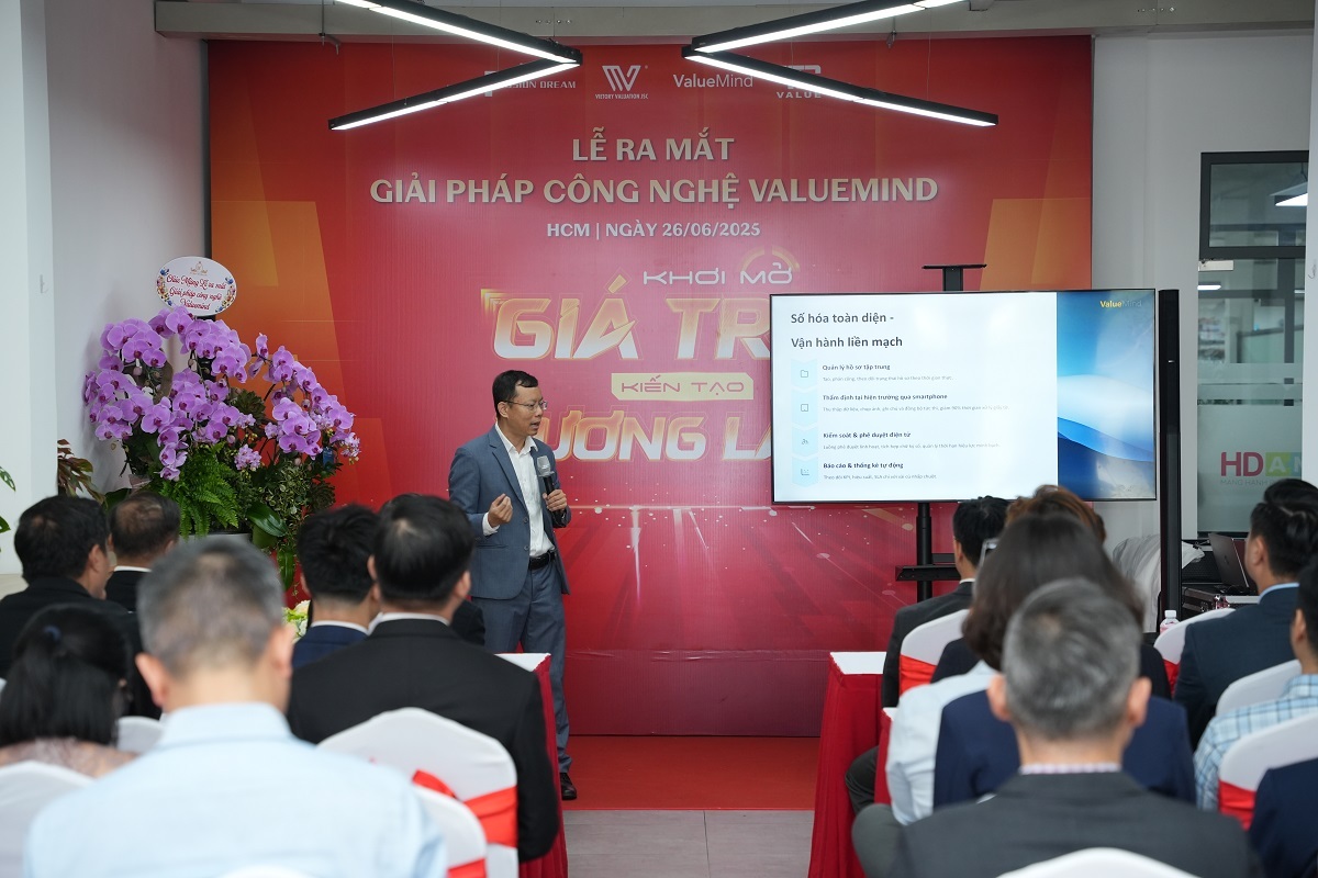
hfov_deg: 28.8
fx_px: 2563
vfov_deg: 19.5
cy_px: 439
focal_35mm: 70
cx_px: 659
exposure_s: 1/160
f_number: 4
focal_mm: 70
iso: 1250
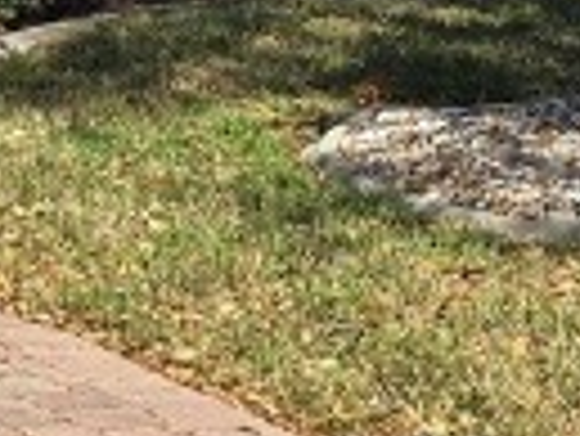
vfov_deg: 7.5
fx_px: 3069
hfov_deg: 10.1
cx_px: -517
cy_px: -674
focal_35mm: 183
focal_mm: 6.3
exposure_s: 1/754
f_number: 1.7
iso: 12
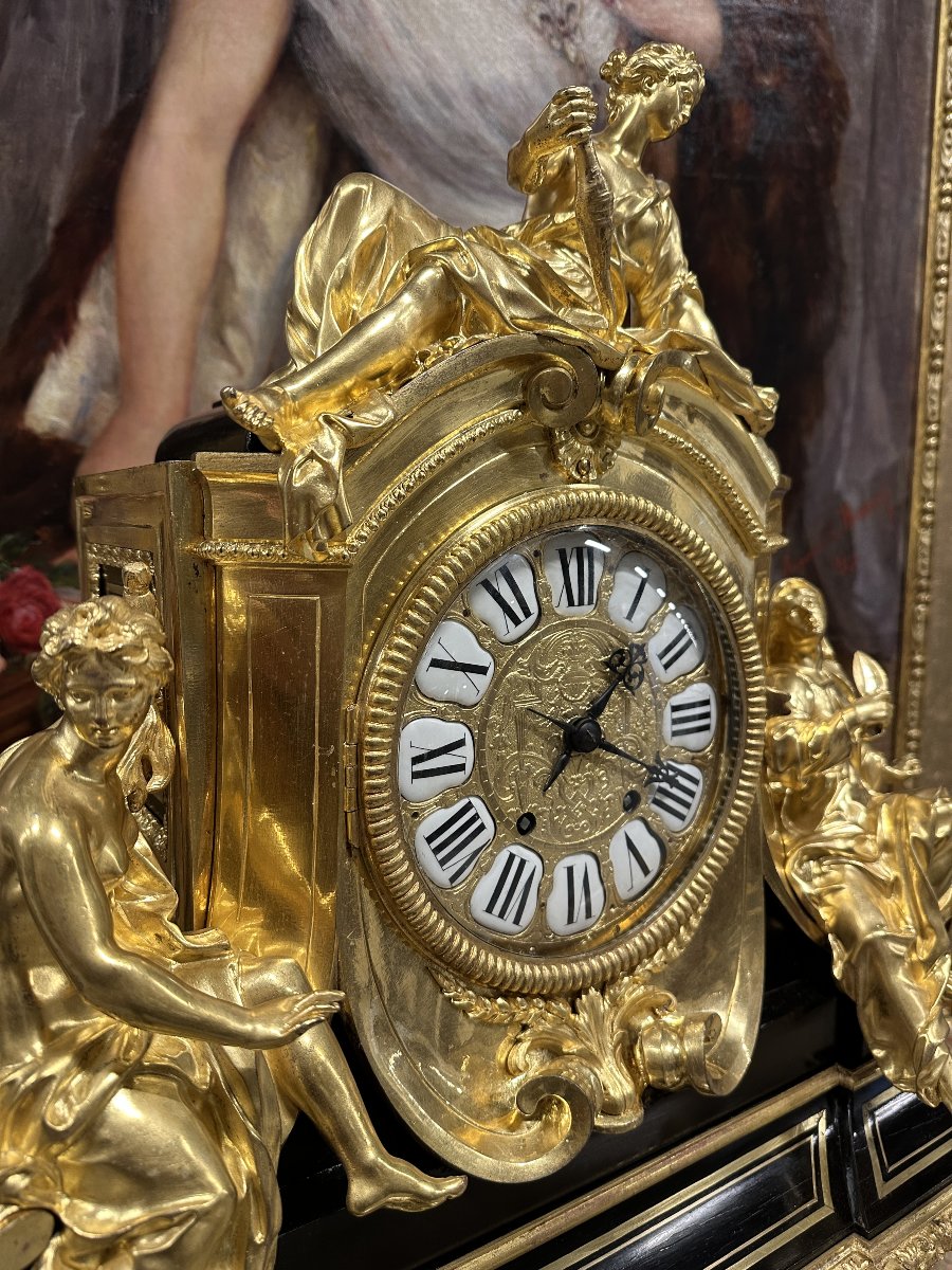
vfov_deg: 71.6
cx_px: 476
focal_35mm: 24
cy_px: 635
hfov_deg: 56.8
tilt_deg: -7.8
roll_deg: -0.8
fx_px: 880
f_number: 1.78
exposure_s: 1/100
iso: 200
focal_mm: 6.86
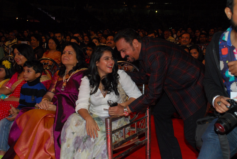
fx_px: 346
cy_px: 80
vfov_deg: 25.8
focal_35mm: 52
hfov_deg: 37.8
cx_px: 118
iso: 1000
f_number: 5.6
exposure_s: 1/125
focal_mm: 35
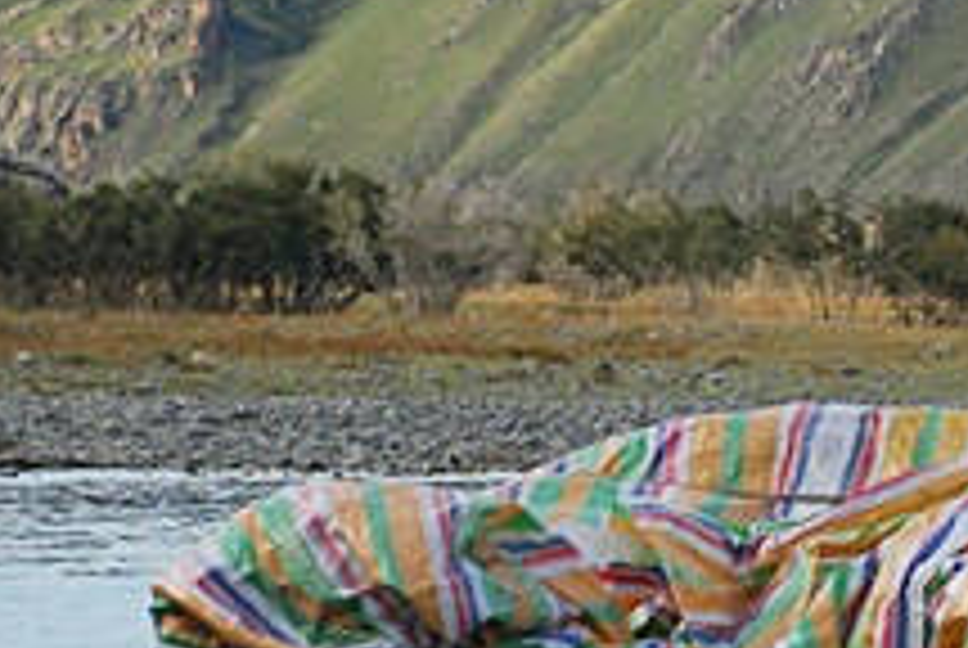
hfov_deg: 5.2
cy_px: 711
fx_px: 10501
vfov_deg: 3.5
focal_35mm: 390
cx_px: 1351
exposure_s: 1/640
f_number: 5.6
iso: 400
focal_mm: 70
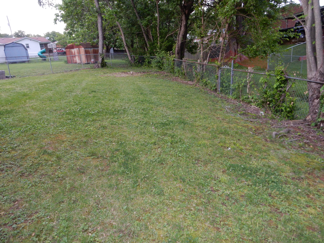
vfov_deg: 54.9
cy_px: 122
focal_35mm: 25
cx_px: 162
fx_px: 234
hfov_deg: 69.4
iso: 280
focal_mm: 4.5
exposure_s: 1/30
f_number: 3.7
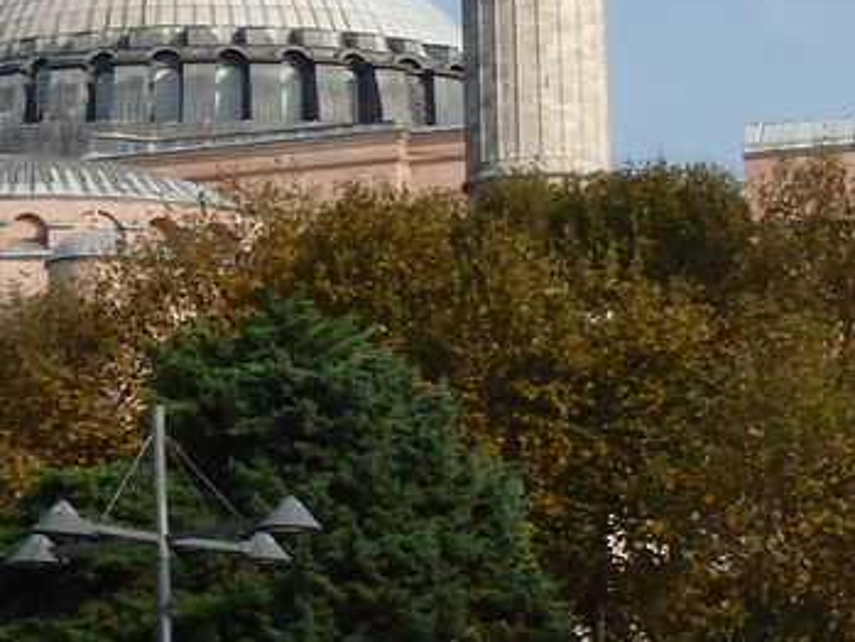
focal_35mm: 149
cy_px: 4
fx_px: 3682
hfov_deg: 13.0
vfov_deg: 9.9
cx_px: -69
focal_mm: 9.4
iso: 125
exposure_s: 1/640
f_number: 5
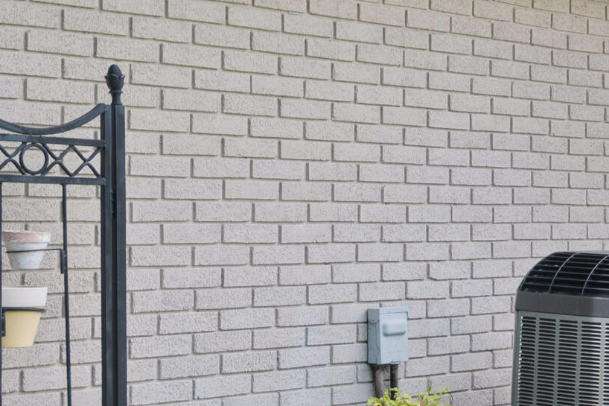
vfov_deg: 13.8
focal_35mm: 99
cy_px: 191
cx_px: 1077
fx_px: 1674
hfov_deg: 17.1
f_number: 7.1
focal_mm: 27
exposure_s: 1/1000
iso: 320
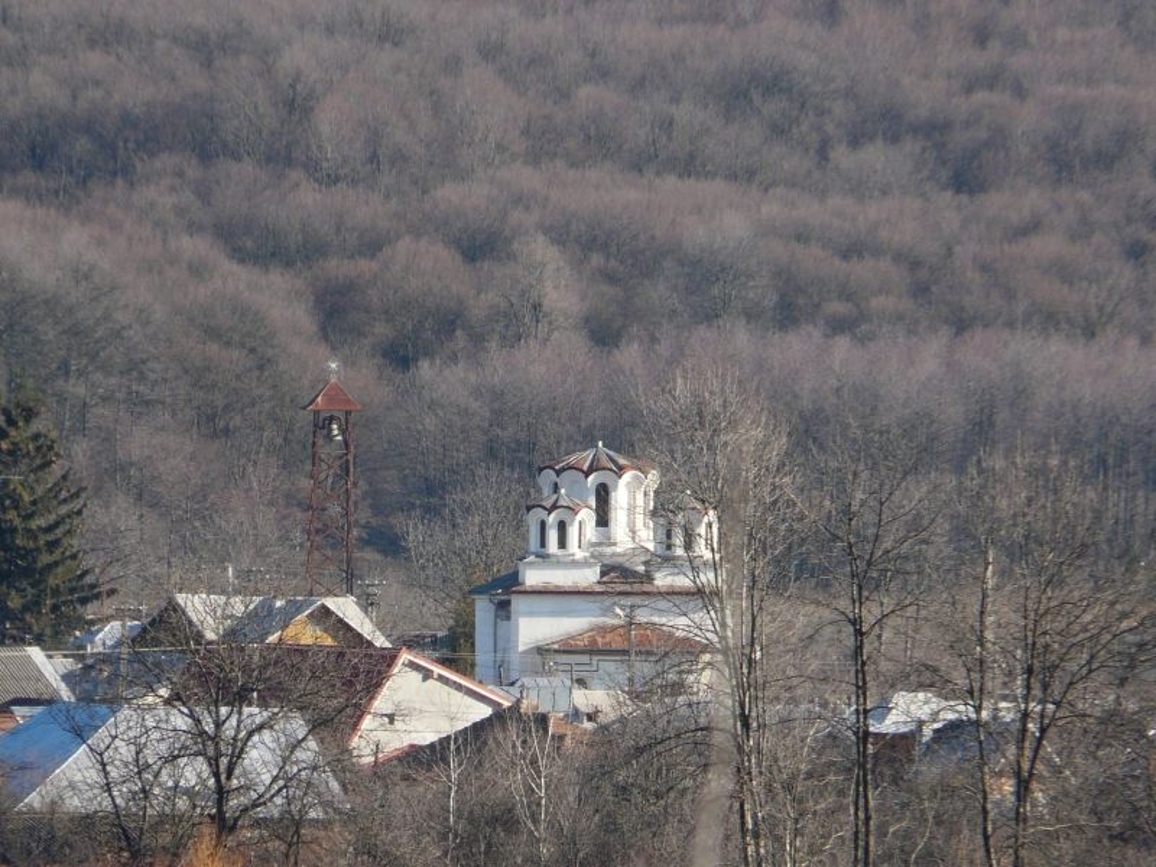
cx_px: 578
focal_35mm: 642
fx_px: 21440
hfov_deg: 3.1
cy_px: 434
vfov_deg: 2.3
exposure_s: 1/250
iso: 100
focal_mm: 82.7
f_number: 5.6
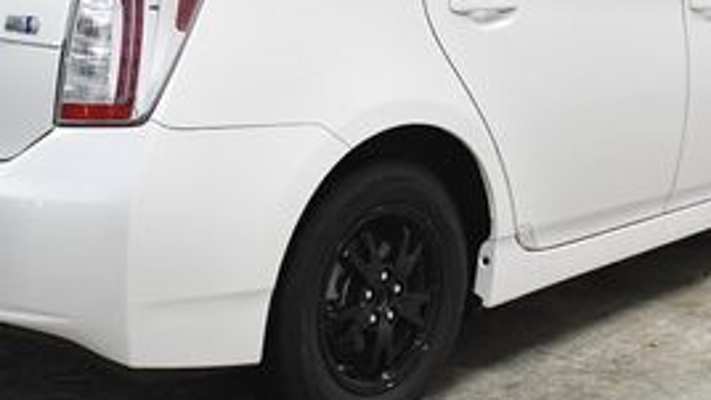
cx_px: 340
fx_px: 1697
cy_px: -15
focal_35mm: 90
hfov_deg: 23.7
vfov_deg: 13.3
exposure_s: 1/640
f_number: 4.5
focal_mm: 24
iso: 2500
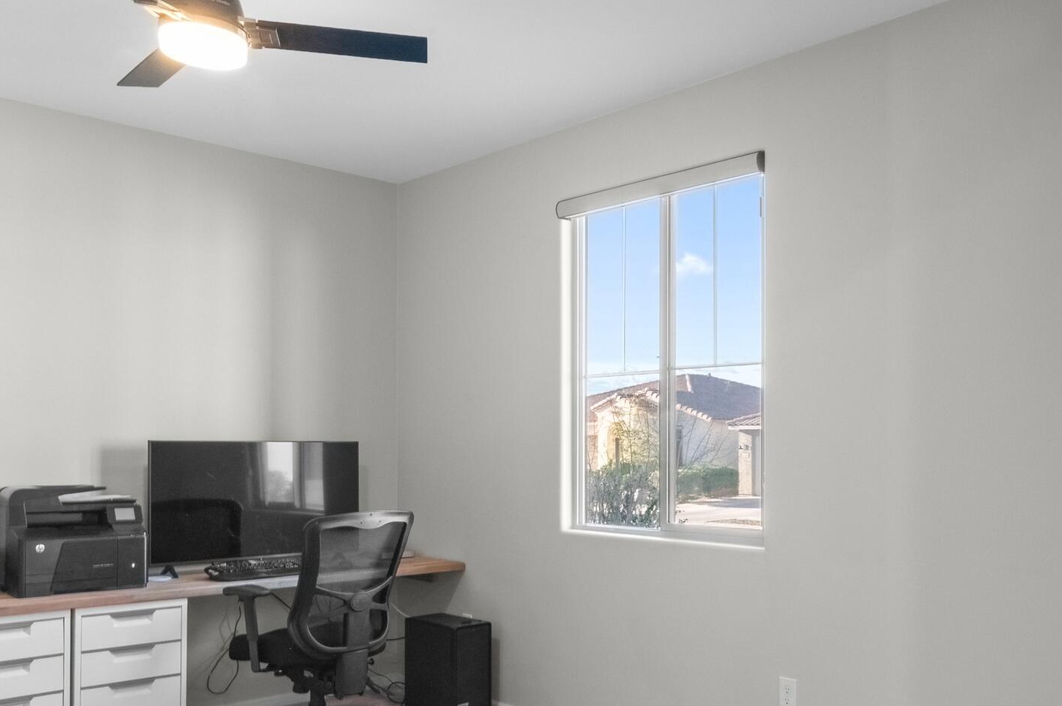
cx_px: 712
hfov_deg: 54.6
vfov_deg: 38.6
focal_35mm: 34
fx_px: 1002
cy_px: 438
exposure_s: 1/1.25
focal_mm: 16
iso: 800
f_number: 22
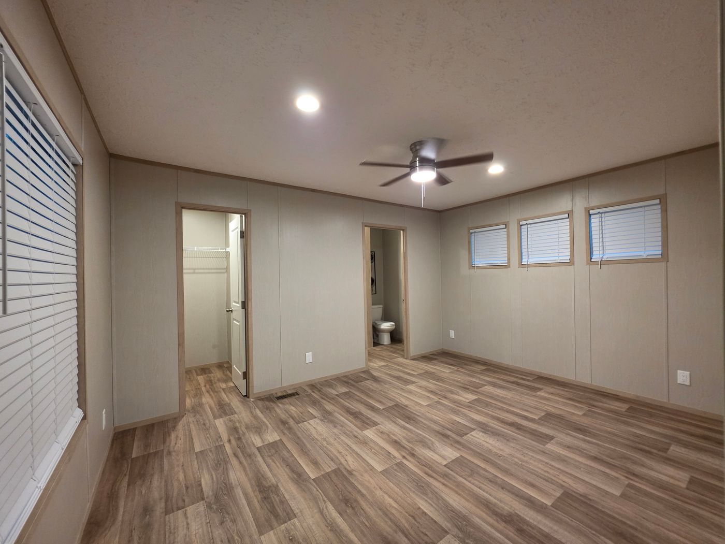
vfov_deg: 89.9
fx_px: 272
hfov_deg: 106.2
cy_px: 272
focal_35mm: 13
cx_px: 362
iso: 200
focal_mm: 2.2
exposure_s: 1/60
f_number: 1.9
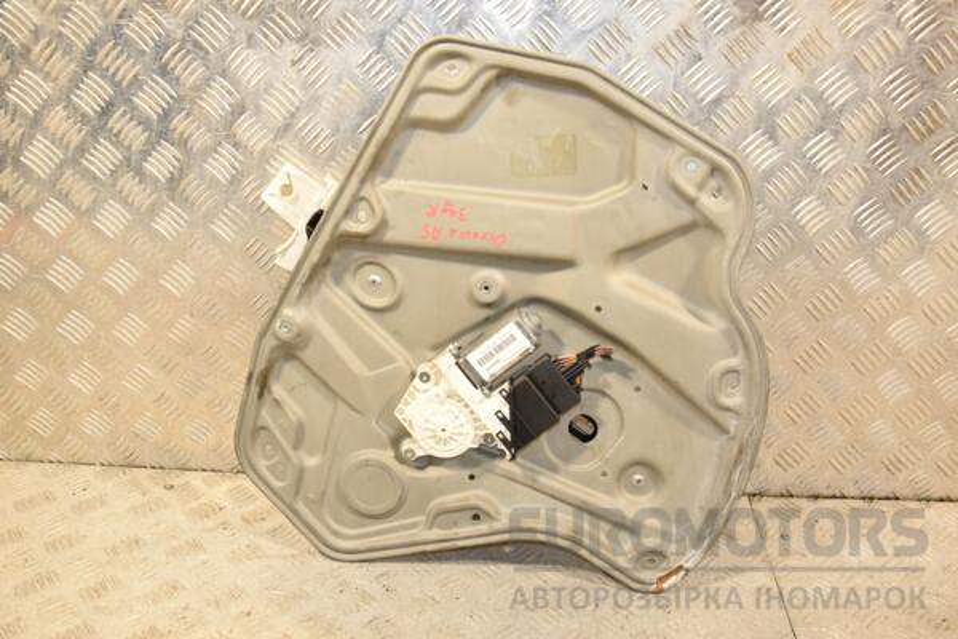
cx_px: 479
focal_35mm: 33
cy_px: 320
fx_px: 878
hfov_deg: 57.2
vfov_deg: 40.0
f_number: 5.6
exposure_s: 1/200
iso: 800
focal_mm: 22
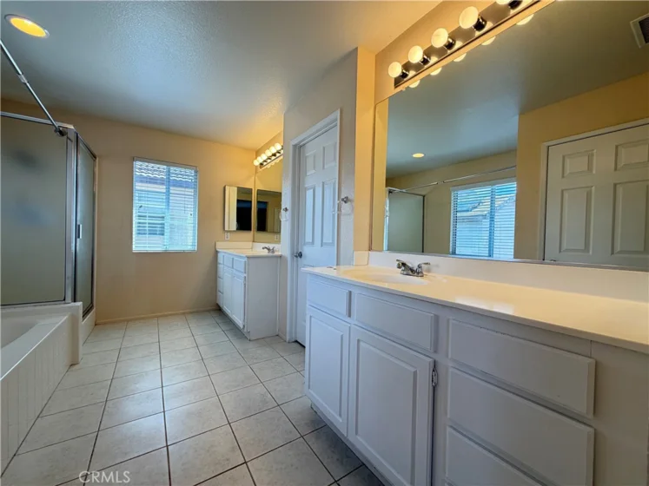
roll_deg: -1.7
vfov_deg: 85.7
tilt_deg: +0.8
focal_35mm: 14
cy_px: 243
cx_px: 324
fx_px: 262
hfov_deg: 102.1
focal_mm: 2.22
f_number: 2.2
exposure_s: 1/120
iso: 80
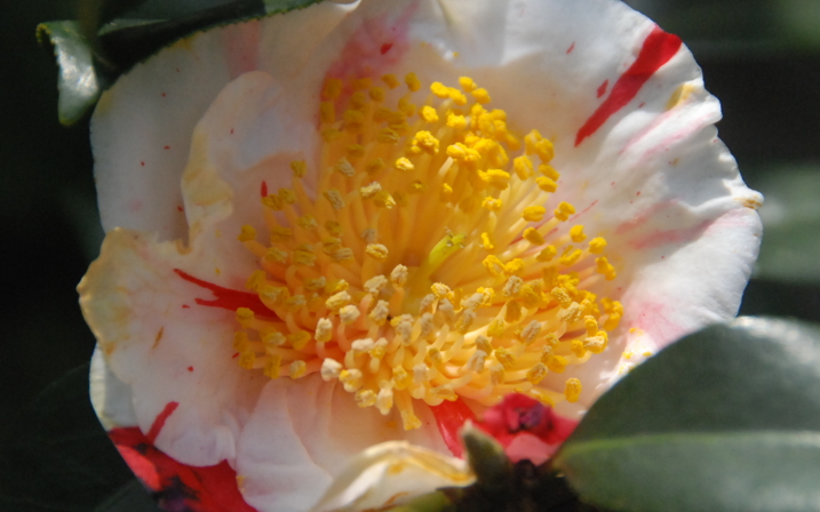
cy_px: 256
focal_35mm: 231
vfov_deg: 5.7
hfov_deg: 9.1
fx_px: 5152
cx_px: 420
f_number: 8
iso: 1600
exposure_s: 1/4000
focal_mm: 135
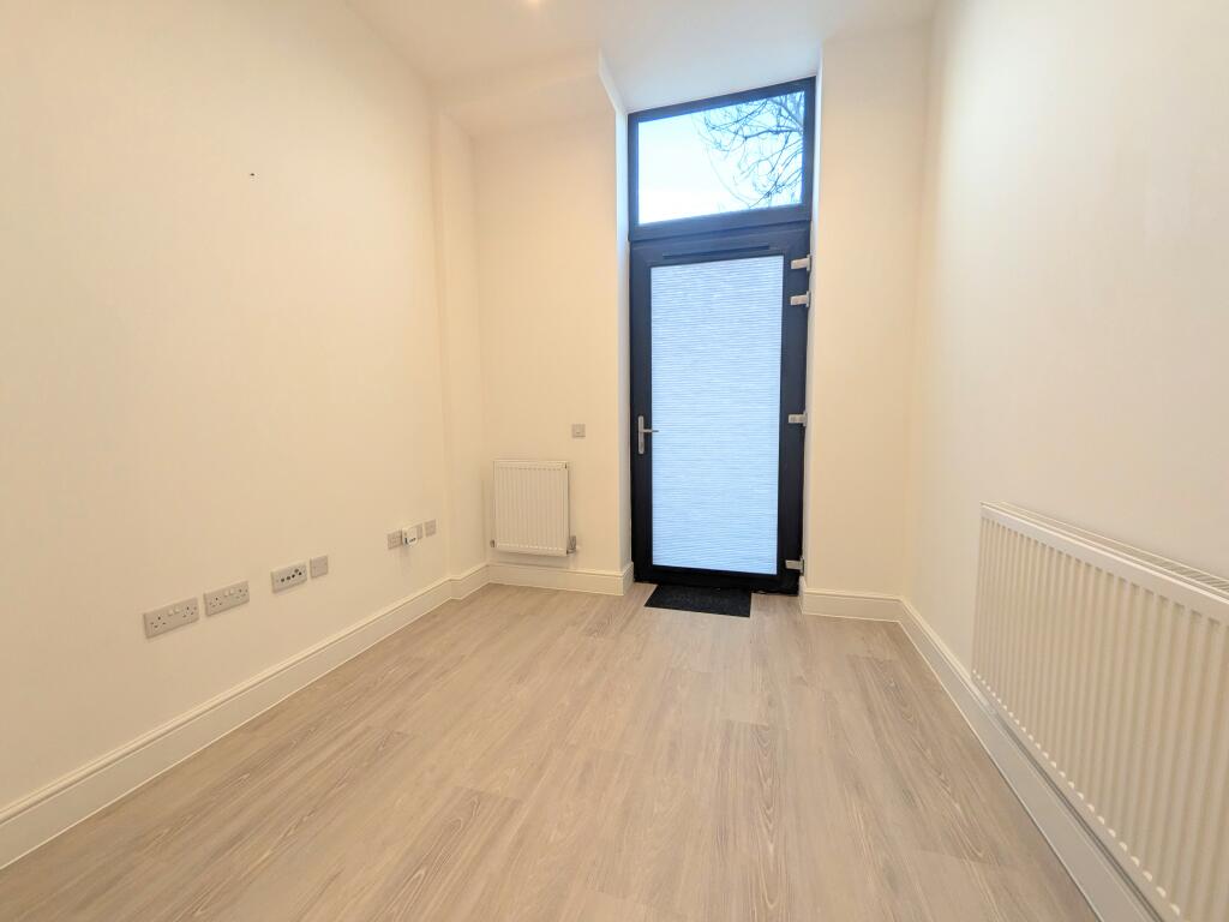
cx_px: 614
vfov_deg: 85.7
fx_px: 497
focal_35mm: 14
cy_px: 461
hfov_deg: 102.1
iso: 64
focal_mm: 1.85
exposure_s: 1/156
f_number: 2.2
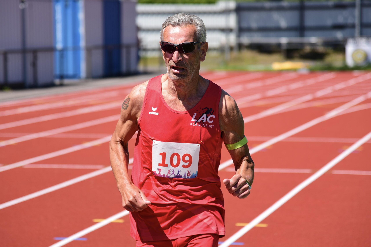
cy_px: 124
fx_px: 1237
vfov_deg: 11.4
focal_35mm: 120
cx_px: 186
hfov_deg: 17.1
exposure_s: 1/800
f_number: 4
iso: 100
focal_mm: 120
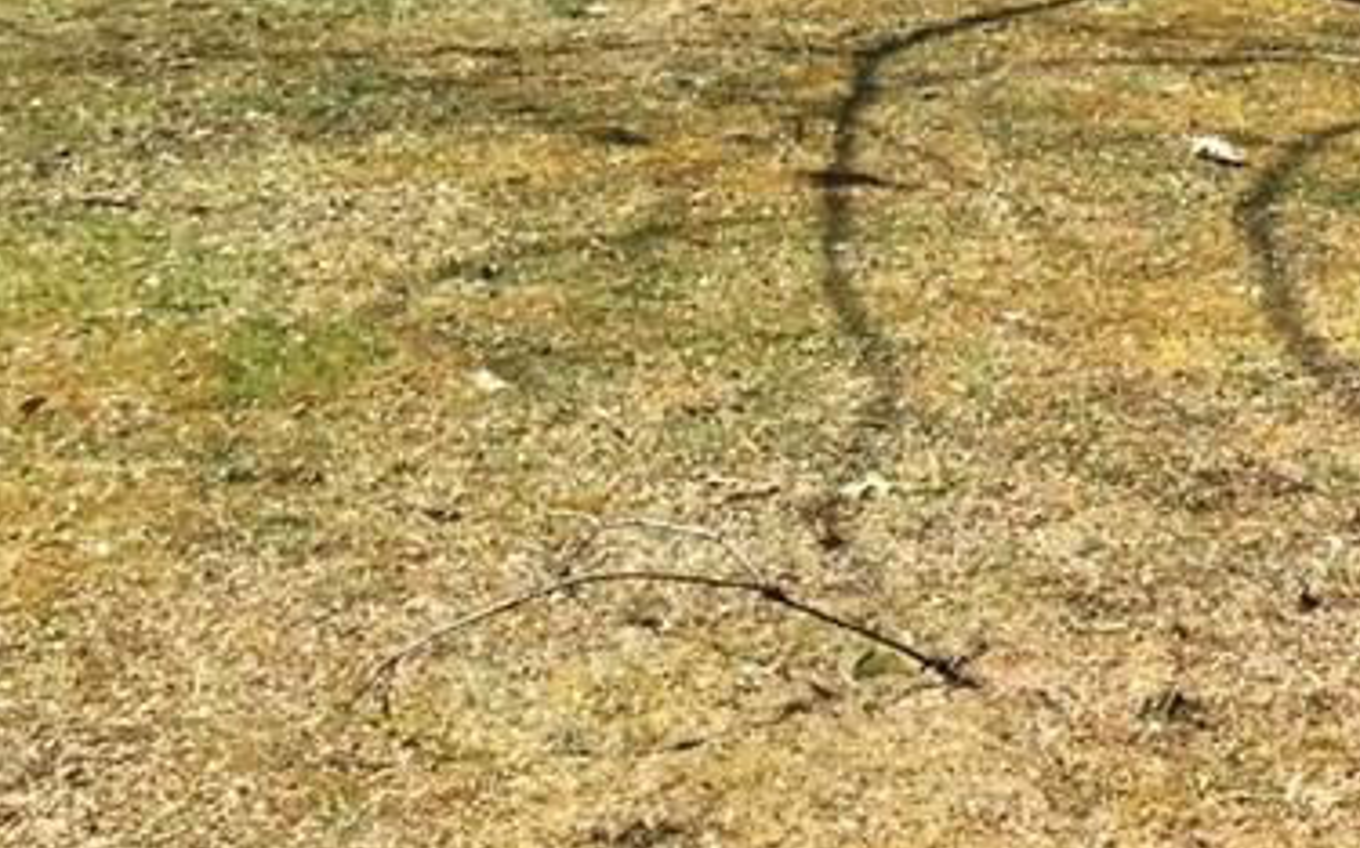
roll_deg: -4.1
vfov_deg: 14.3
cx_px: 1650
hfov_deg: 22.6
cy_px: -504
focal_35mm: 84
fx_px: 3112
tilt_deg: -4.3
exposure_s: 1/1068
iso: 32
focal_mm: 4.15
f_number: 2.2
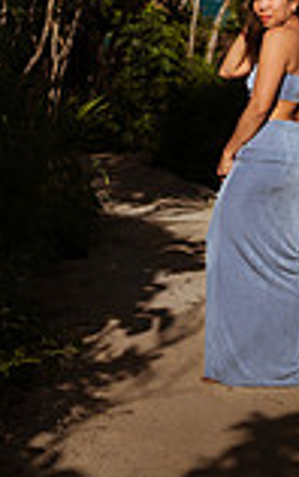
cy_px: -101
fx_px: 1705
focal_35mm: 131
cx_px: -3
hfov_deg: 9.9
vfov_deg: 15.3
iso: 50
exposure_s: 1/8000
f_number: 2
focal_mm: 35
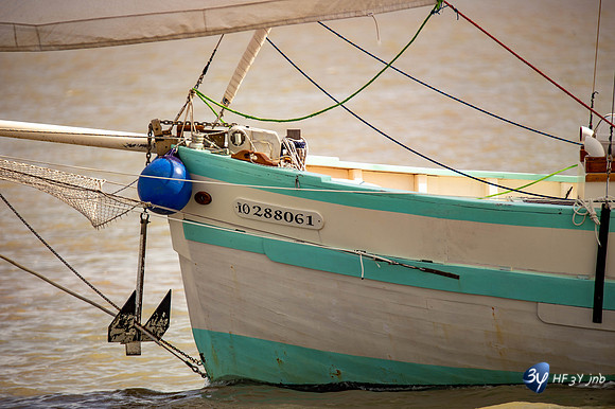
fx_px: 9390
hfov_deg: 3.8
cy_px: 204
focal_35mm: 550
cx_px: 308
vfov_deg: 2.5
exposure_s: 1/640
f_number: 6.3
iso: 160
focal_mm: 550
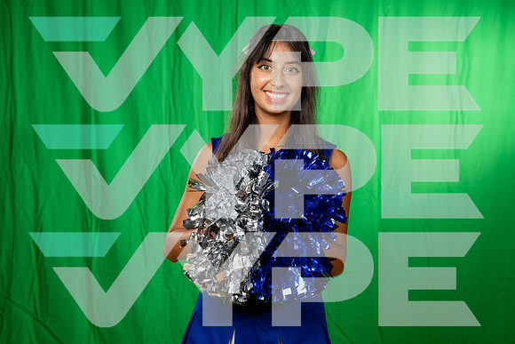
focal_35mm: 54
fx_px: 773
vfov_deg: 25.1
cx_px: 258
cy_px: 172
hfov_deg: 36.9
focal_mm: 54
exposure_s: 1/250
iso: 160
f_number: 5
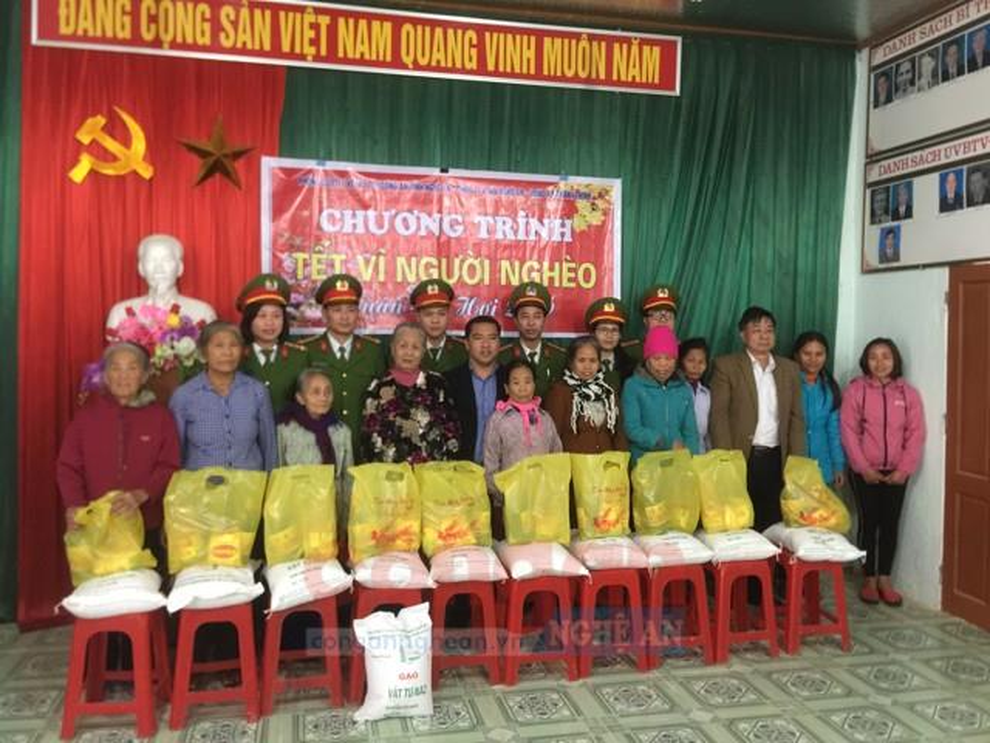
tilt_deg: +0.5
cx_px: 495
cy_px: 372
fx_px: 829
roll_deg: -2.3
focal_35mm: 29
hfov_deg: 61.7
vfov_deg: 48.2
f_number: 2.2
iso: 125
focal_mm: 4.15
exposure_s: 1/10
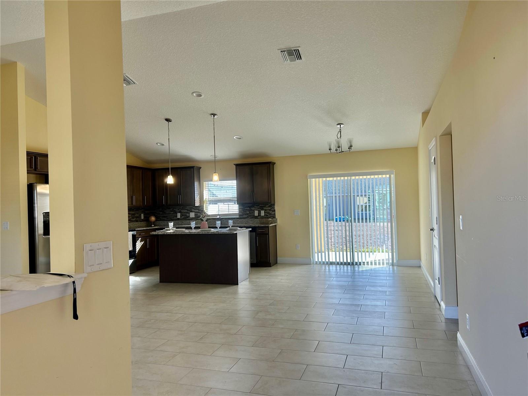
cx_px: 264
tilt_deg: +1.2
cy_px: 198
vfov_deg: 53.1
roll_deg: +1.5
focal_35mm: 26
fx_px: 397
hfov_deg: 67.3
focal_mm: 5.7
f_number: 1.5
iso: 40
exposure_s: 1/180
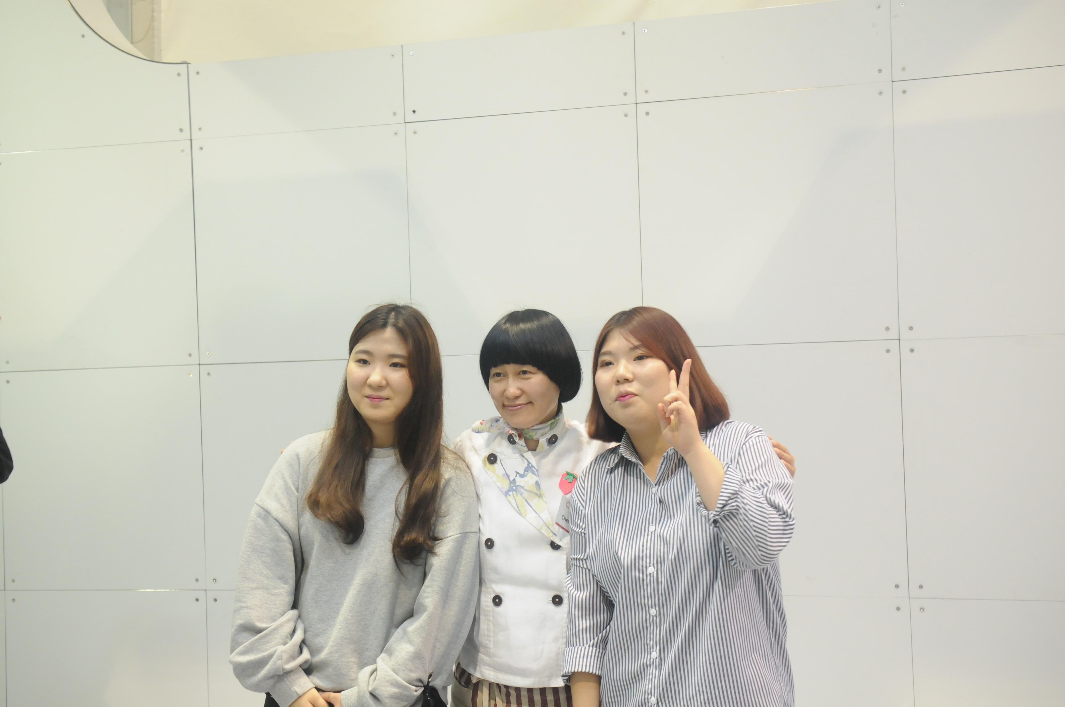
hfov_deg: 46.4
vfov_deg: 31.8
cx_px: 532
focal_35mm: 42
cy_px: 354
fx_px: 1241
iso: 1250
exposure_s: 1/60
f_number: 4
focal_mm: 28
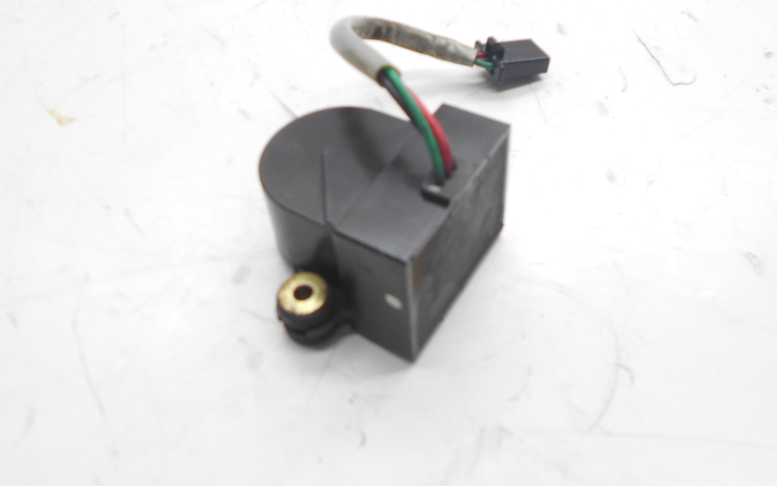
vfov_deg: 37.2
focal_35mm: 34
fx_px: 720
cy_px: 214
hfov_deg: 56.7
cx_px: 367
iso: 80
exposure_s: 1/30
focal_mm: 5.1
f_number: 3.4
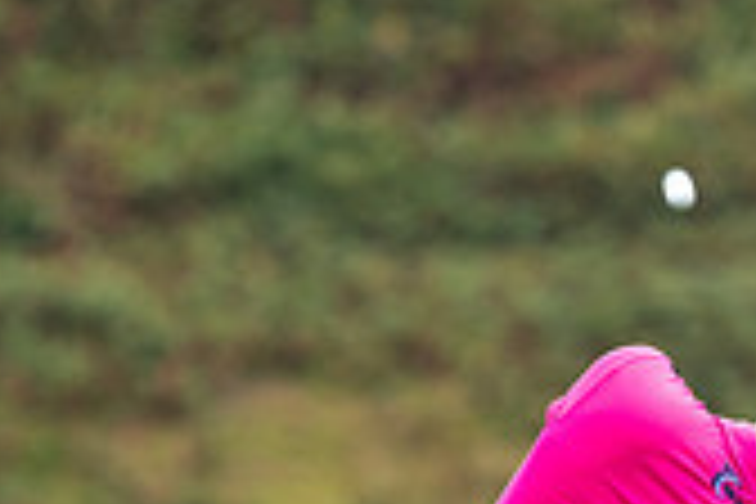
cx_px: 1233
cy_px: 850
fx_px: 32673
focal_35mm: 1556
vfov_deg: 0.9
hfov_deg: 1.3
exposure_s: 1/500
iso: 160
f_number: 5
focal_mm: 300
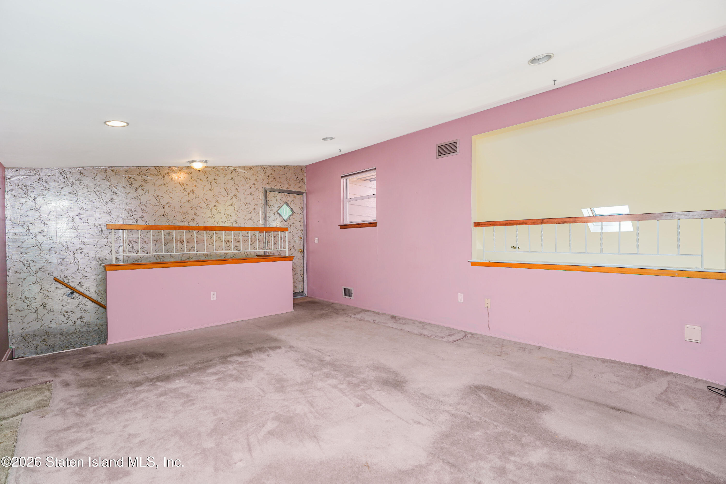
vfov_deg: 73.7
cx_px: 363
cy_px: 242
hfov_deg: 96.7
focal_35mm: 16
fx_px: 323
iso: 64
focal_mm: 16
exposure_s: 1/40
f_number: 4.5
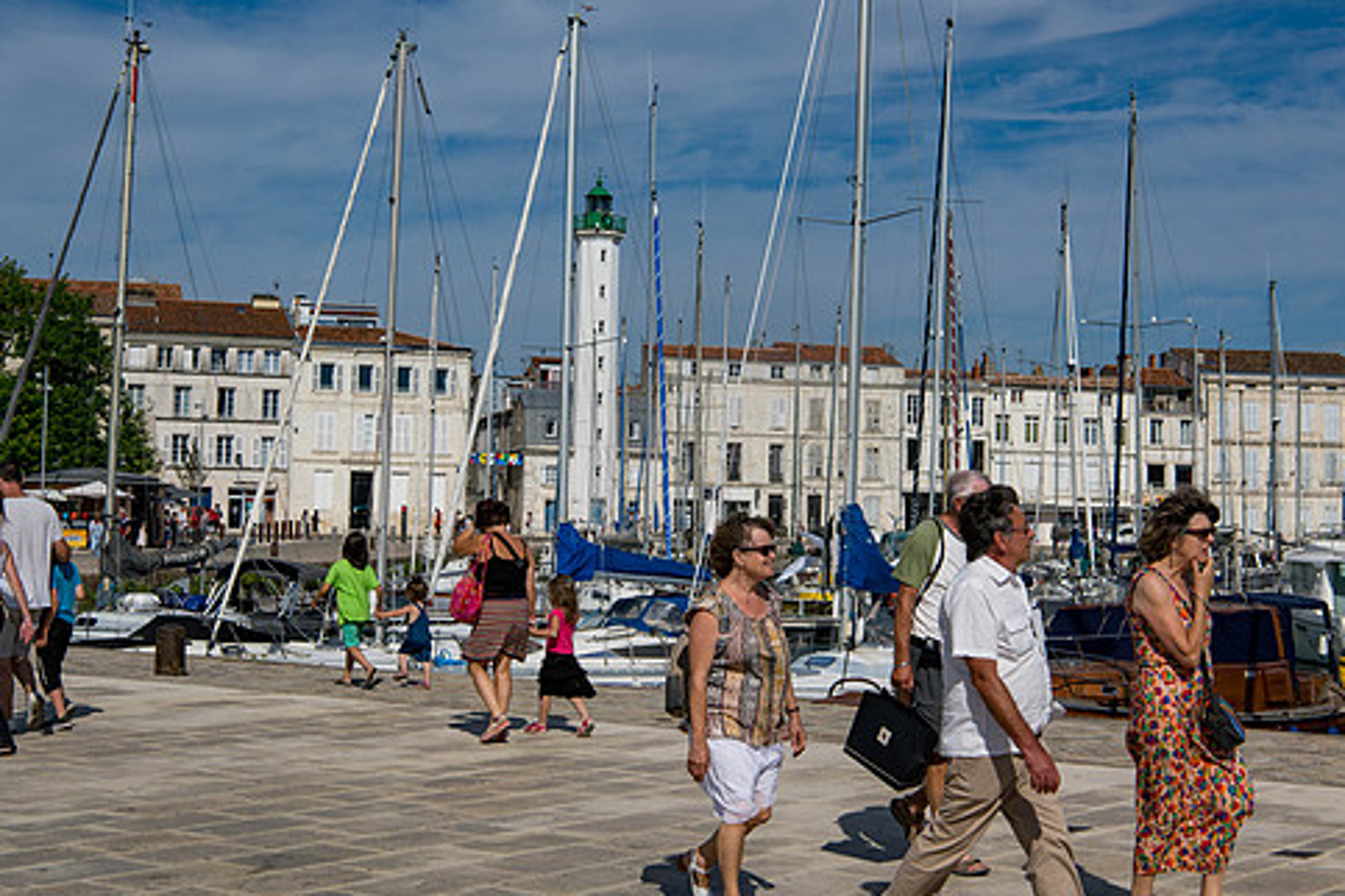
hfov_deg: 33.3
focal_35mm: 60
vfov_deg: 22.6
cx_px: 782
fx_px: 2241
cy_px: 366
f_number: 11
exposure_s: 1/500
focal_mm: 50
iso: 64
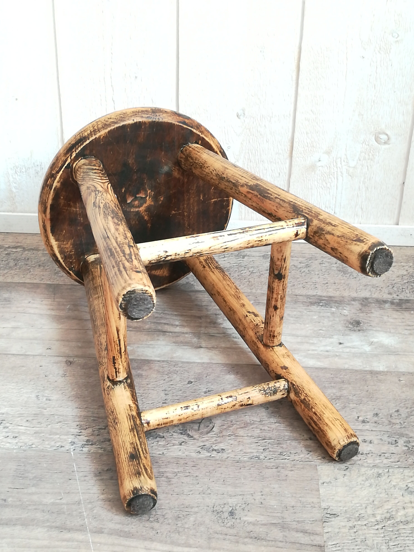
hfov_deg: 28.0
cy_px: 276
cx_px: 207
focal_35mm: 52
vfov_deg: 36.8
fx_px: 829
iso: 250
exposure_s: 1/33.3
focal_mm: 3.83
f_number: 2.2
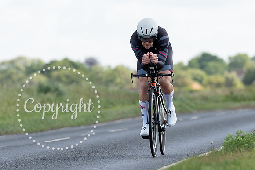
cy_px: 99
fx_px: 2681
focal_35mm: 378
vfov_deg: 3.6
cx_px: 149
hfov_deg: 5.4
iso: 125
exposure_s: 1/1000
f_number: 4
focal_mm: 197
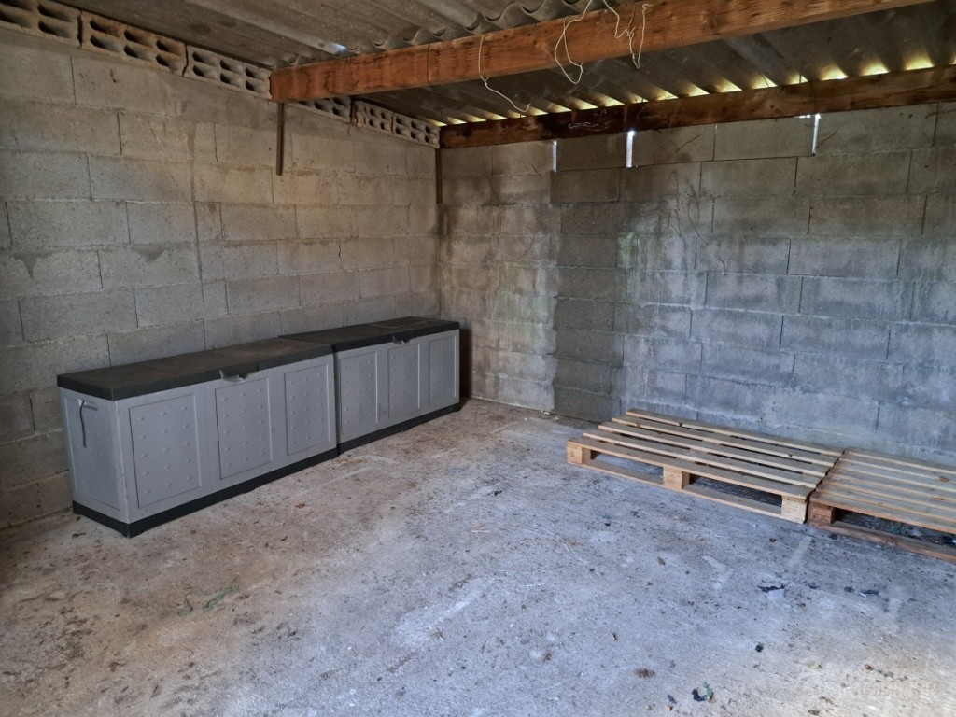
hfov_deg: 71.6
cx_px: 478
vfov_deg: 56.8
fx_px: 663
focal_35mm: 24
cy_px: 358
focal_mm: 5.23
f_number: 1.8
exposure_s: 1/20
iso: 640
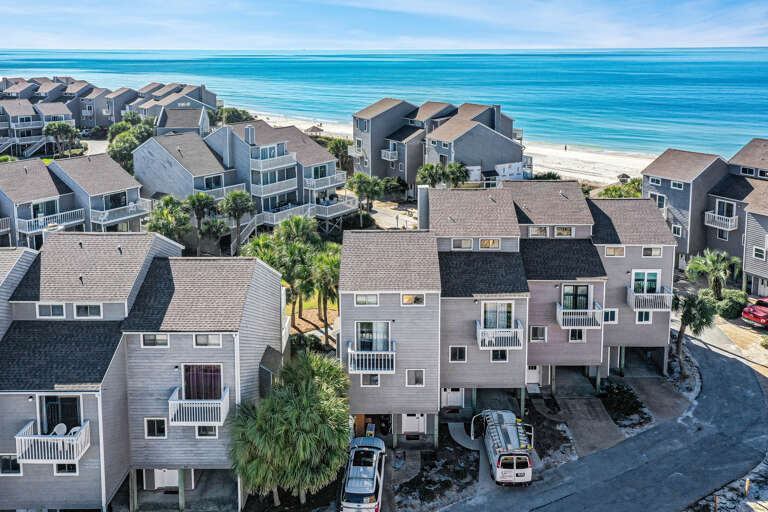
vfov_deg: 46.4
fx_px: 597
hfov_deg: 65.5
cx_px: 384
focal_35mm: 28
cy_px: 256
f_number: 5.6
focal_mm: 10.26
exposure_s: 1/500
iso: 100
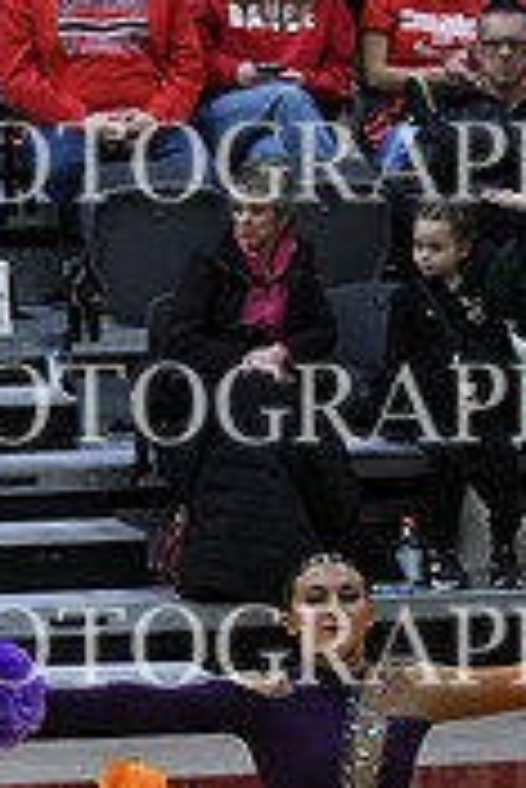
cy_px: 1009
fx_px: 10280
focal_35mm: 470
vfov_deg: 4.4
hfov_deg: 2.9
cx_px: -205
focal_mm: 95
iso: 4000
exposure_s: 1/500
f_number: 4
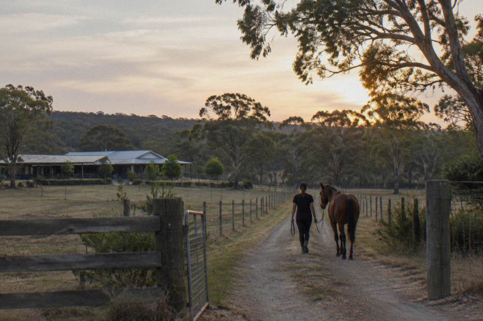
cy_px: 160
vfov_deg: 37.8
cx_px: 242
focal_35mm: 35
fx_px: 469
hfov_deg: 54.5
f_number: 8
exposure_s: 1/25
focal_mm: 35
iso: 4000
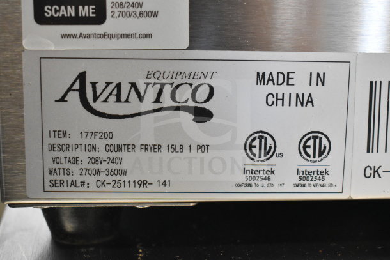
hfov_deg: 37.8
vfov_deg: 25.8
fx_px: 569
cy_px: 130
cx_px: 195
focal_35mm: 52
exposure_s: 1/60
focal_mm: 35
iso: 3600
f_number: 4.5
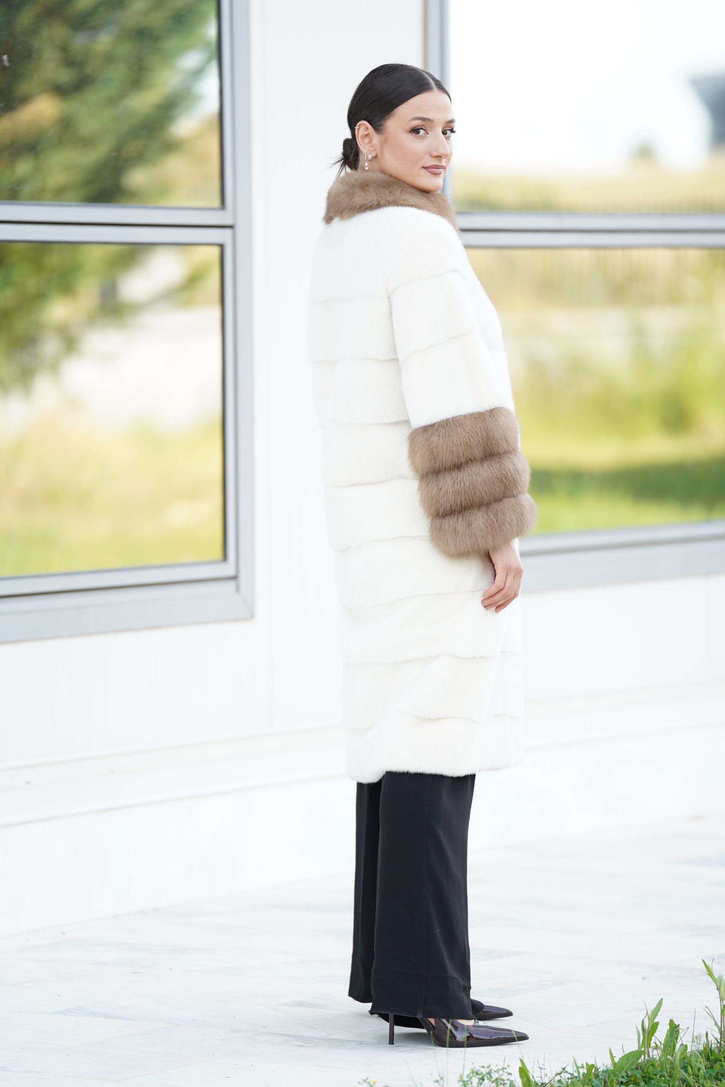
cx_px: 362
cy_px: 544
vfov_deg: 11.5
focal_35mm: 178
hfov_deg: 7.7
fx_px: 5376
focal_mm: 178
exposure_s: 1/250
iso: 200
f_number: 2.8
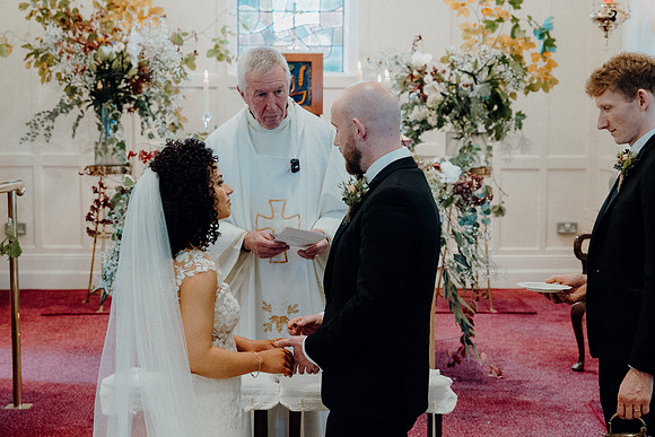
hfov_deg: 31.4
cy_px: 218
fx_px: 1165
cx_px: 328
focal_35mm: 64
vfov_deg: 21.3
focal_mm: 43
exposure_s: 1/160
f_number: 3.5
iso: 2500
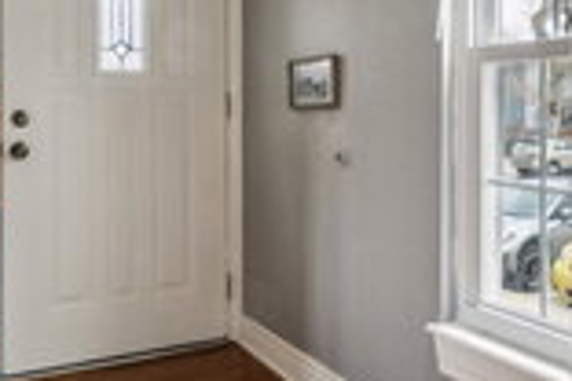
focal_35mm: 43
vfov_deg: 30.8
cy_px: 106
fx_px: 683
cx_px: 312
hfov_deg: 45.4
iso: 400
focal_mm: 14
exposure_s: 1/50
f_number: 9
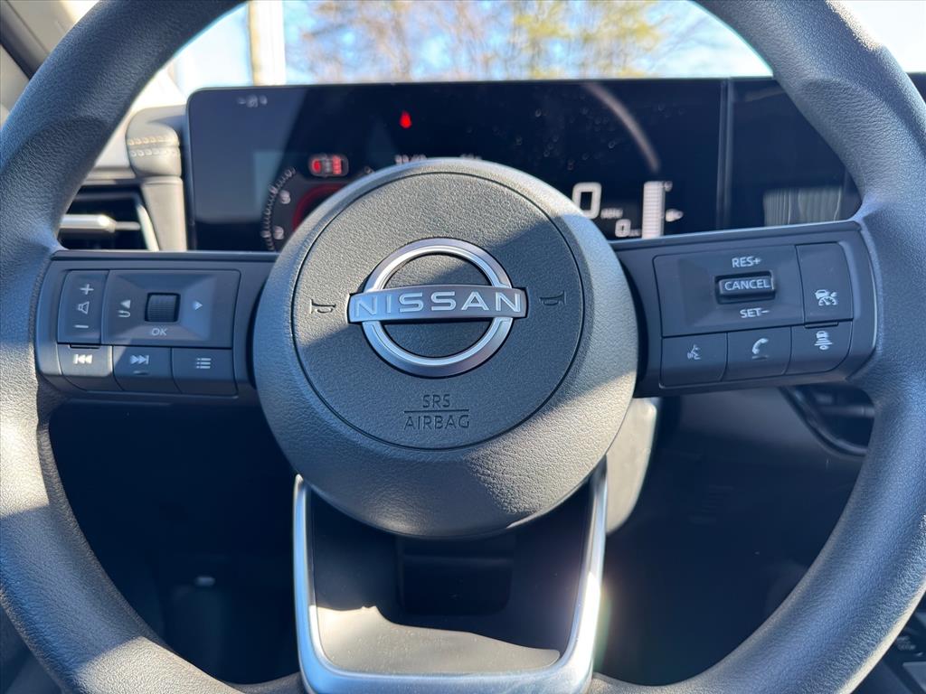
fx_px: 642
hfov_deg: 71.6
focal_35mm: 24
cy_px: 347
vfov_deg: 56.8
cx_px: 463
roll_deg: -0.4
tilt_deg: -11.5
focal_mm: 6.76
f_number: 1.78
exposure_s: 1/121
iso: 100
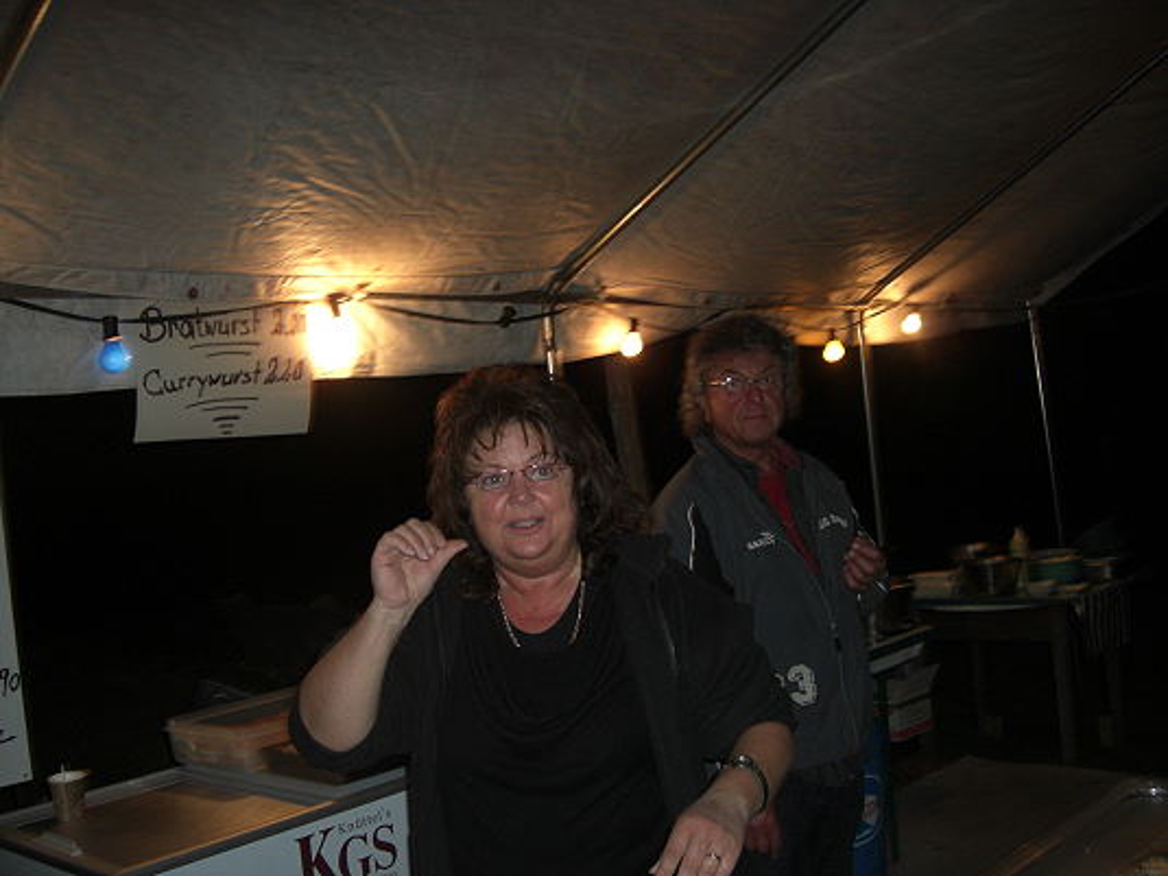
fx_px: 1282
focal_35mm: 38
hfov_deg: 49.0
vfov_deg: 37.7
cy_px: 438
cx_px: 584
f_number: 2.8
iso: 200
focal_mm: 7.9
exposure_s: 1/60
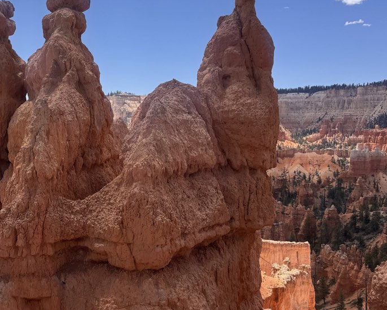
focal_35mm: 48
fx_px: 550
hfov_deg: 37.8
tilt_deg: -1.0
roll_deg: -1.4
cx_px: 97
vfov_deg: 31.5
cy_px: 142
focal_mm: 6.76
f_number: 1.78
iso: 80
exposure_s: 1/4950
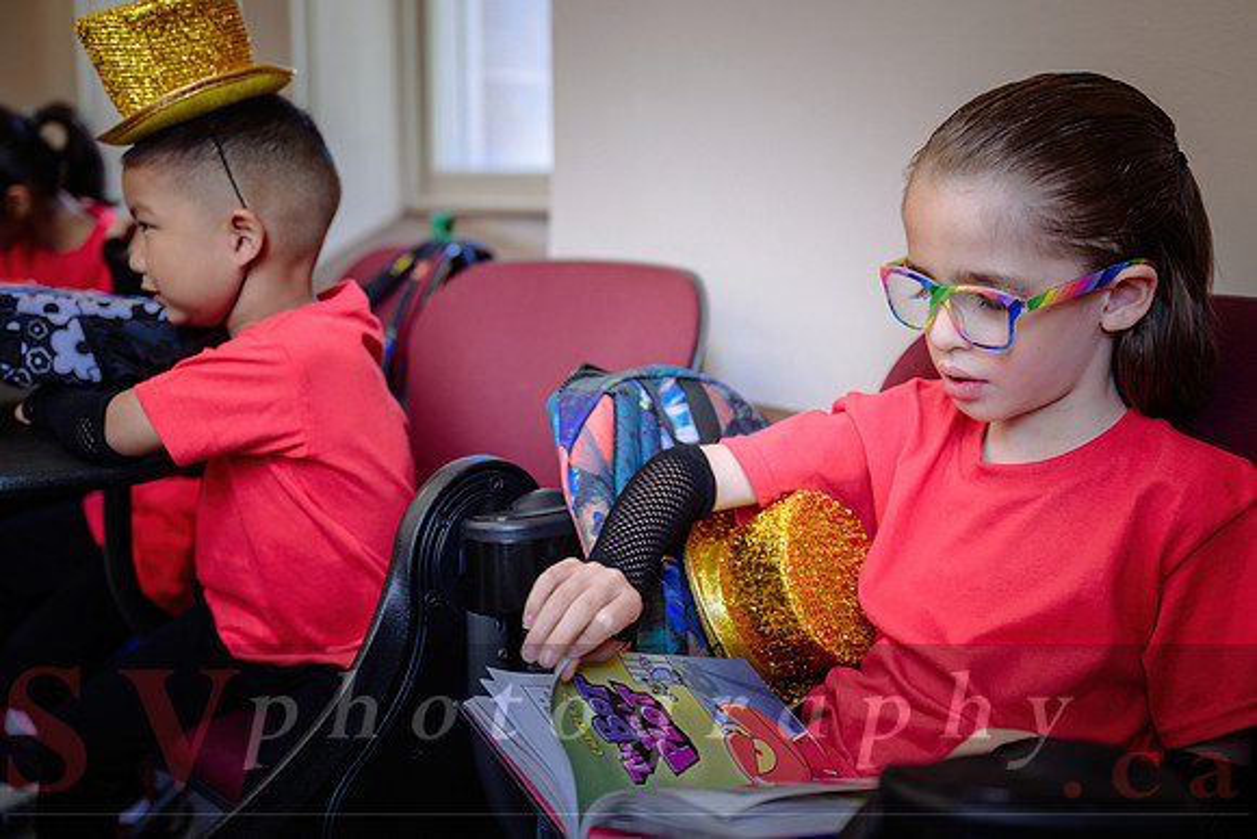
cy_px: 383
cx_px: 683
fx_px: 1556
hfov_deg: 43.9
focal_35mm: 45
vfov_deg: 30.2
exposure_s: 1/200
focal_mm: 41
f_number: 2.8
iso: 320
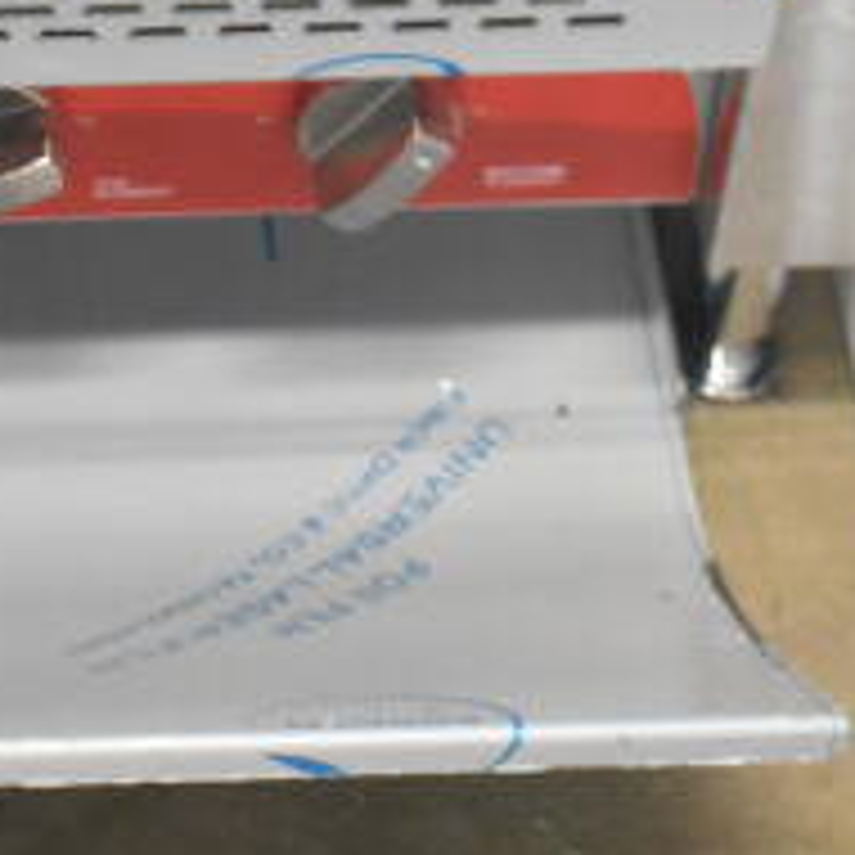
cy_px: -490
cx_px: -27
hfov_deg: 11.7
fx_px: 4108
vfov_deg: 11.3
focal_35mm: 147
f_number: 4
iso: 2800
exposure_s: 1/40
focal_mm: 24
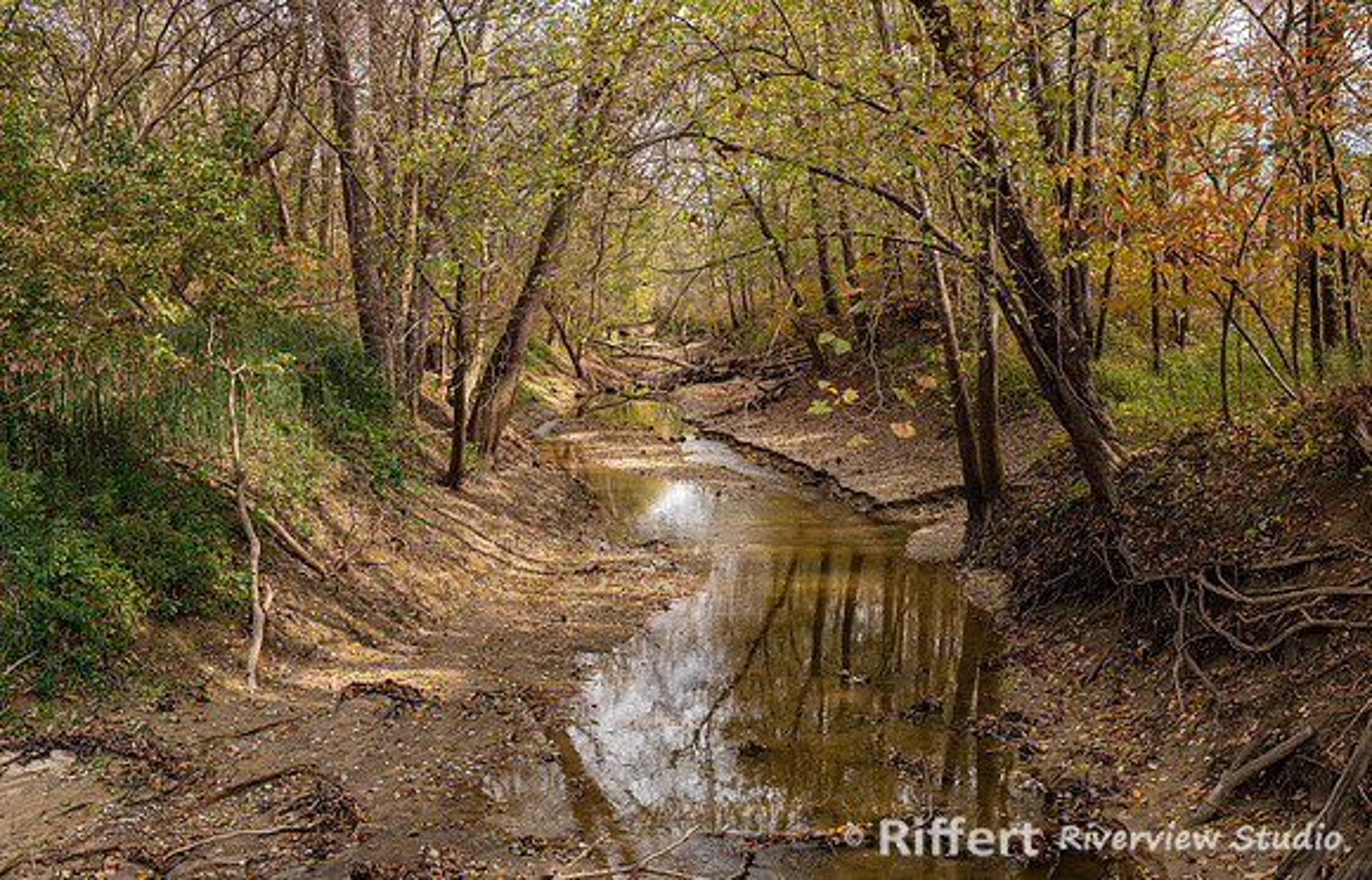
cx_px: 686
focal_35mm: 34
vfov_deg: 37.5
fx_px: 1295
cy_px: 457
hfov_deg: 55.8
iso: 220
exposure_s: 1/160
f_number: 8
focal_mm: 34
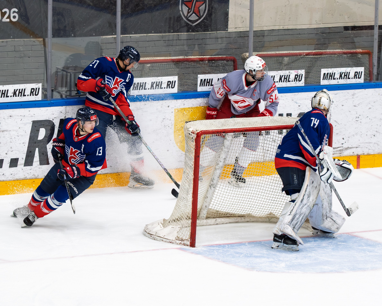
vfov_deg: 5.5
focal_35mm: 283
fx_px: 3197
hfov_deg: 6.8
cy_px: 143
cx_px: 159
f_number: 4
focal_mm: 120
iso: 2000
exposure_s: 1/1000
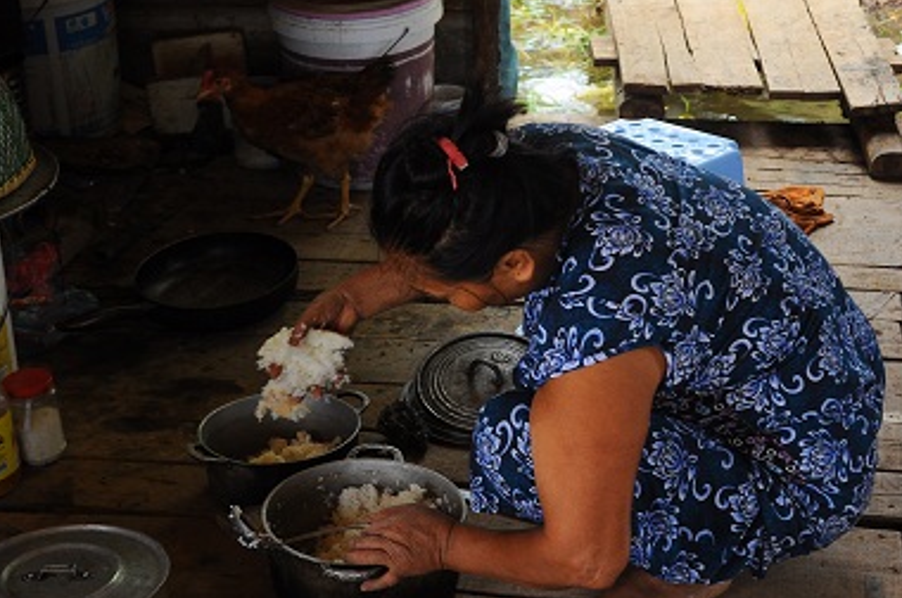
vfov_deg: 17.4
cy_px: 333
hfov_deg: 26.0
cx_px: 442
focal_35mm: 78
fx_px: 1951
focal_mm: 46
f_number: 6.3
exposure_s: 1/125
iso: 400
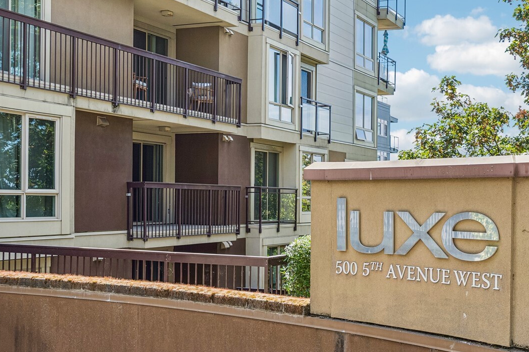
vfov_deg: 28.0
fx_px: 705
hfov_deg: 39.6
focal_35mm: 48
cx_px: 416
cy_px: 198
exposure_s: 1/40
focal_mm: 20
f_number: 9
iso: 100
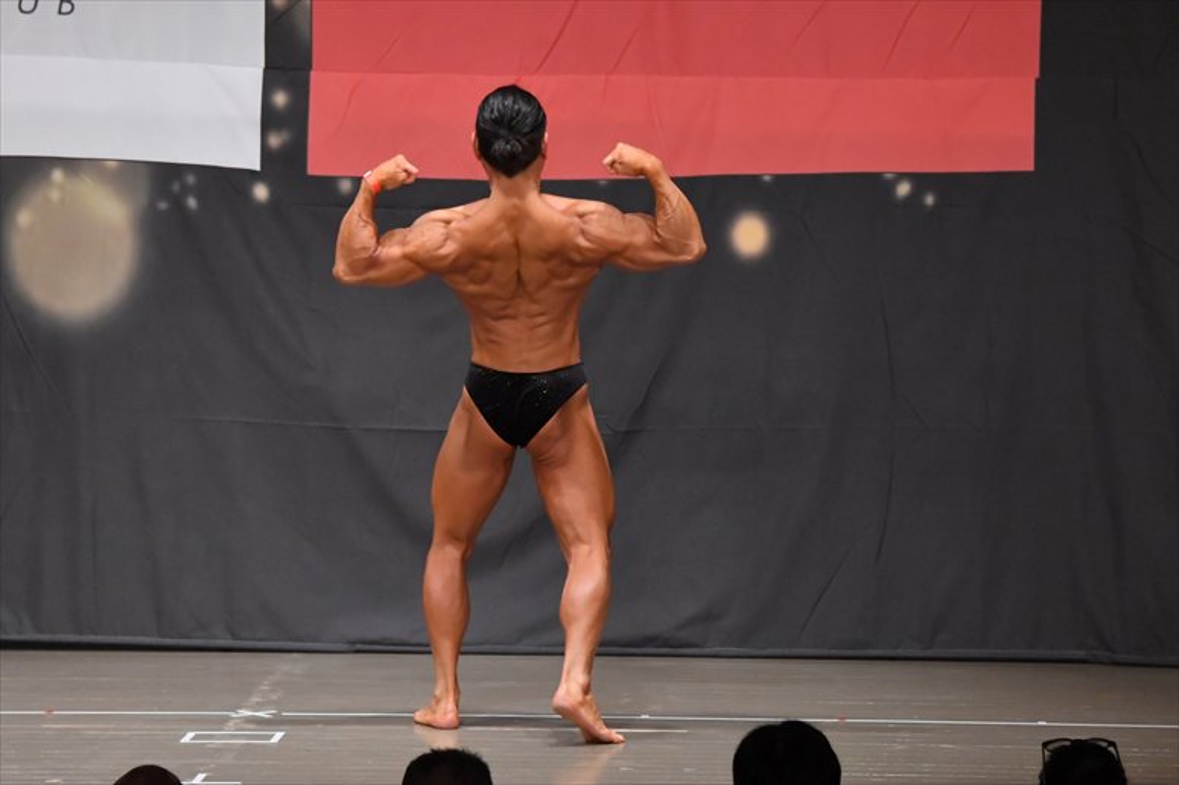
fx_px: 7103
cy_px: 392
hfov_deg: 9.5
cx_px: 590
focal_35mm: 217
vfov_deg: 6.3
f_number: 5.6
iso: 6400
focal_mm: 145
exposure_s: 1/400
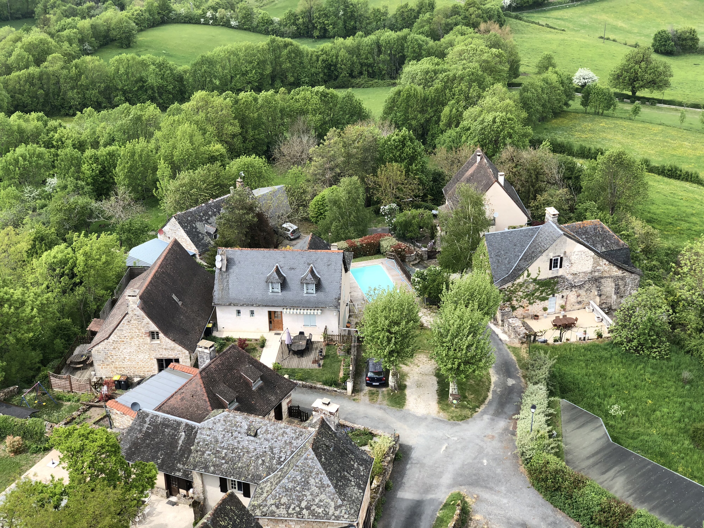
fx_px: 1058
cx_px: 352
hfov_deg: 36.8
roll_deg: +2.0
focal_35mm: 52
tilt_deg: -26.1
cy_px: 264
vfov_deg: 28.0
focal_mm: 6
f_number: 2.4
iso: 16
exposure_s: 1/306
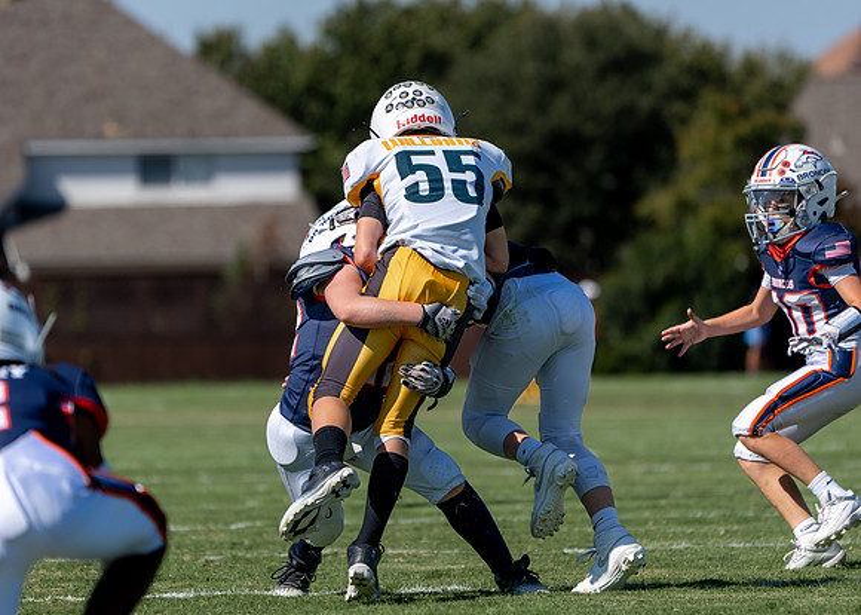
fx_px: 8637
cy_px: 280
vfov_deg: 4.1
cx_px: 432
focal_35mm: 353
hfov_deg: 5.7
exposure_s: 1/1600
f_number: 5.6
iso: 125
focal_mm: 309
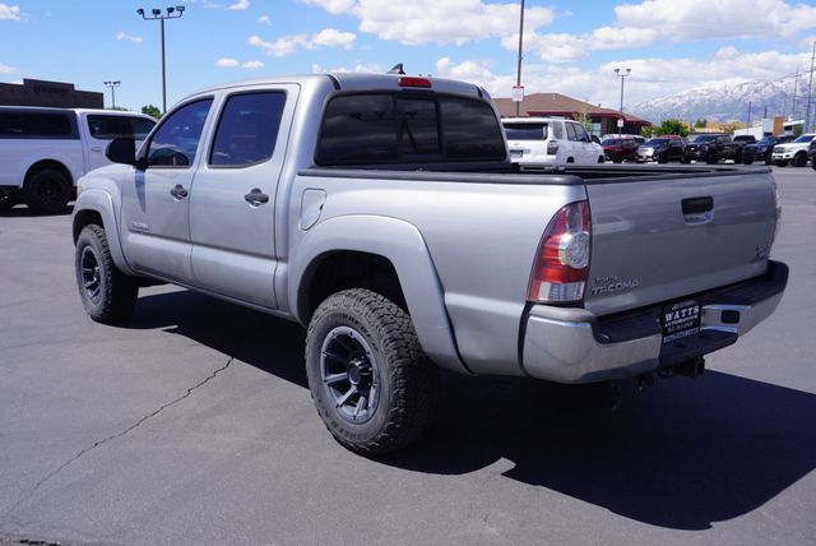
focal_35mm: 34
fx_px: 783
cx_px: 408
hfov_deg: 55.1
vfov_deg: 38.4
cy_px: 273
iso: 100
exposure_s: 1/160
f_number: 10
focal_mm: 23
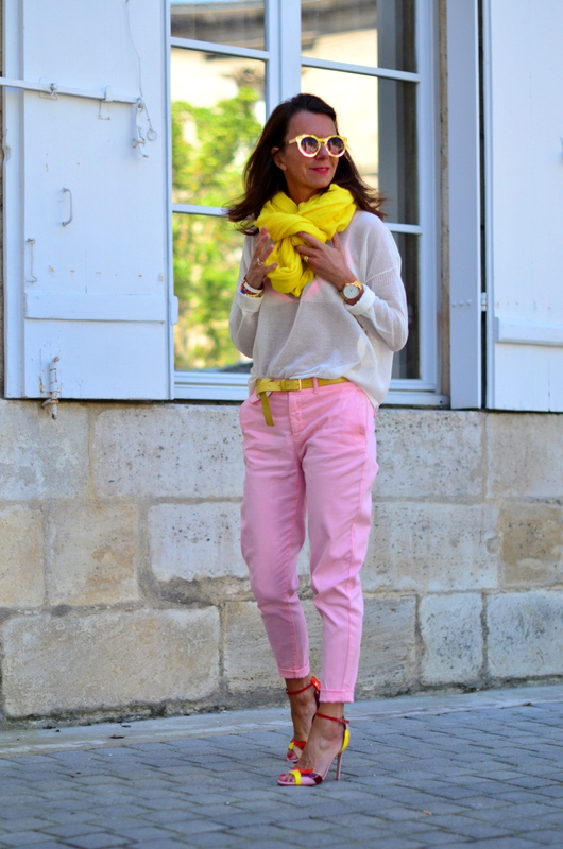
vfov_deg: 27.0
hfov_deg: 18.1
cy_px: 424
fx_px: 1767
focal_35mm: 75
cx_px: 282
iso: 640
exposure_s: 1/4000
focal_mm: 50
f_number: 2
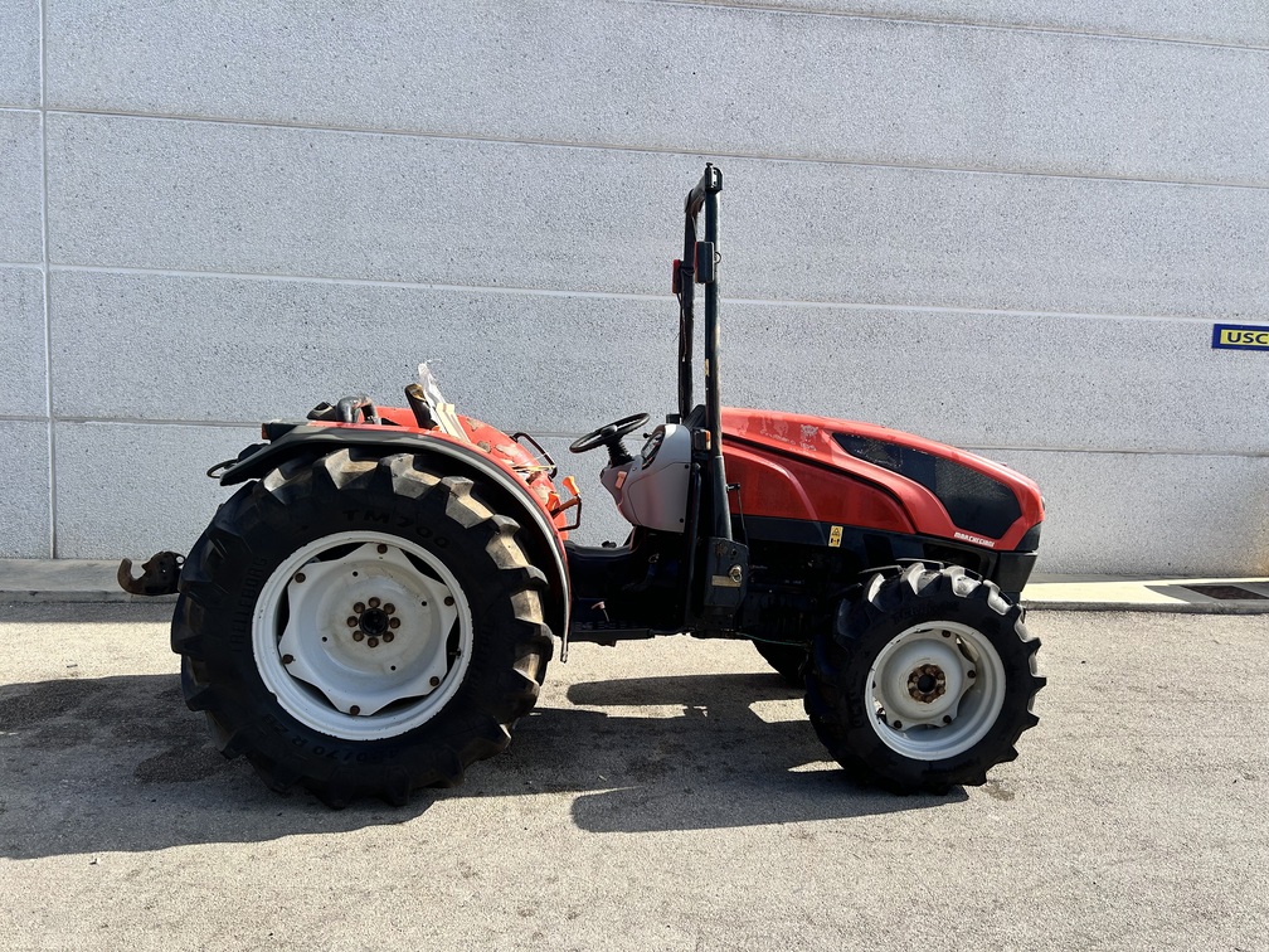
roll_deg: -1.0
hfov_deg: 67.3
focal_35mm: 26
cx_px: 634
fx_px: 953
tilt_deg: -5.3
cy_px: 476
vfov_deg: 53.1
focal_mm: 5.7
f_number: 1.5
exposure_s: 1/1972
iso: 50
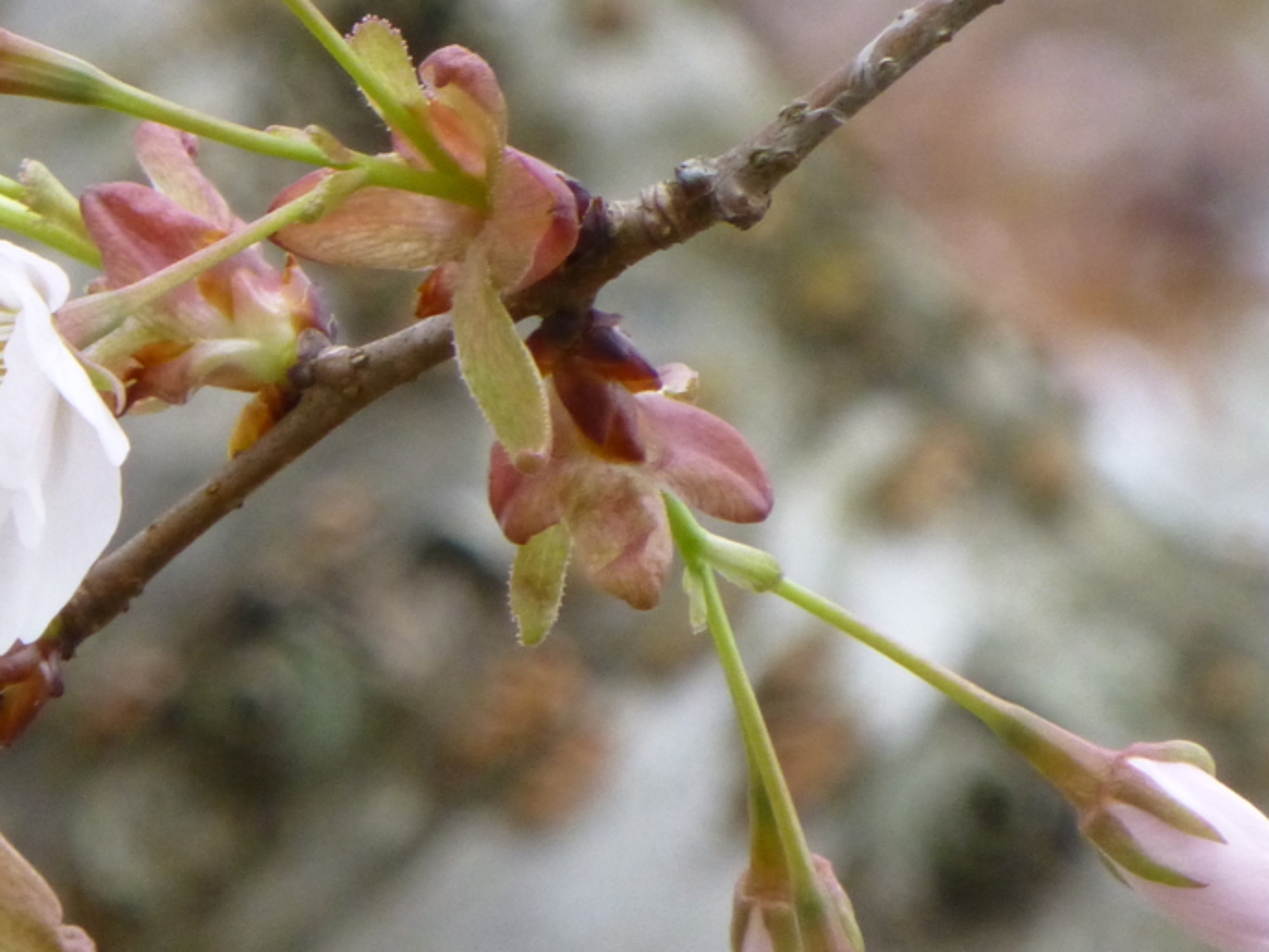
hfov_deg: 1.9
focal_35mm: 1059
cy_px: 250
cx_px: -101
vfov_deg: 1.4
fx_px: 38829
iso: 400
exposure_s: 1/80
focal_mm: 81.7
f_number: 6.3
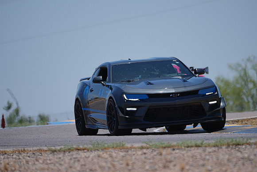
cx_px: 128
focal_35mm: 600
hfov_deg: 3.4
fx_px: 4284
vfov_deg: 2.3
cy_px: 86
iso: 80
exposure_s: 1/800
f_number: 5.6
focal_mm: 400
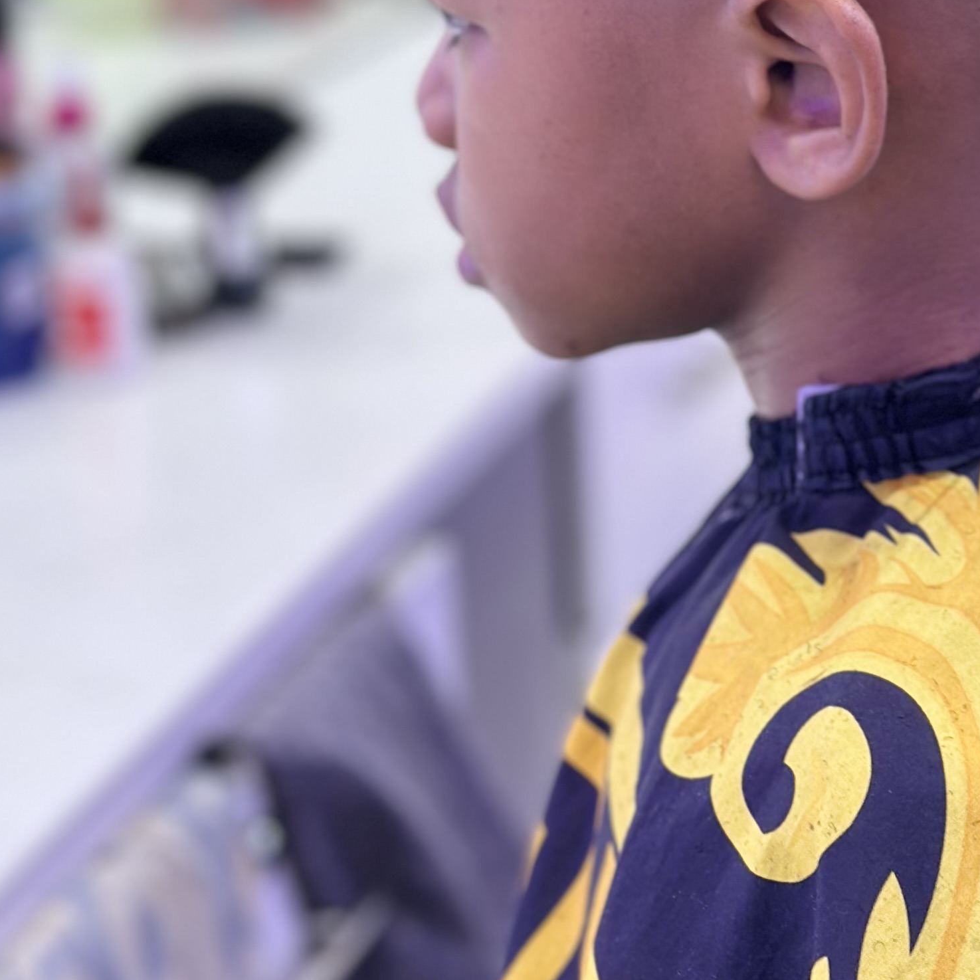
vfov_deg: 15.0
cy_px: 284
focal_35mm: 116
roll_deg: +3.4
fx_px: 3715
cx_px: 811
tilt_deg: -11.7
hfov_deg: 14.9
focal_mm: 6.86
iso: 64
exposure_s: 1/50
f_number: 1.78
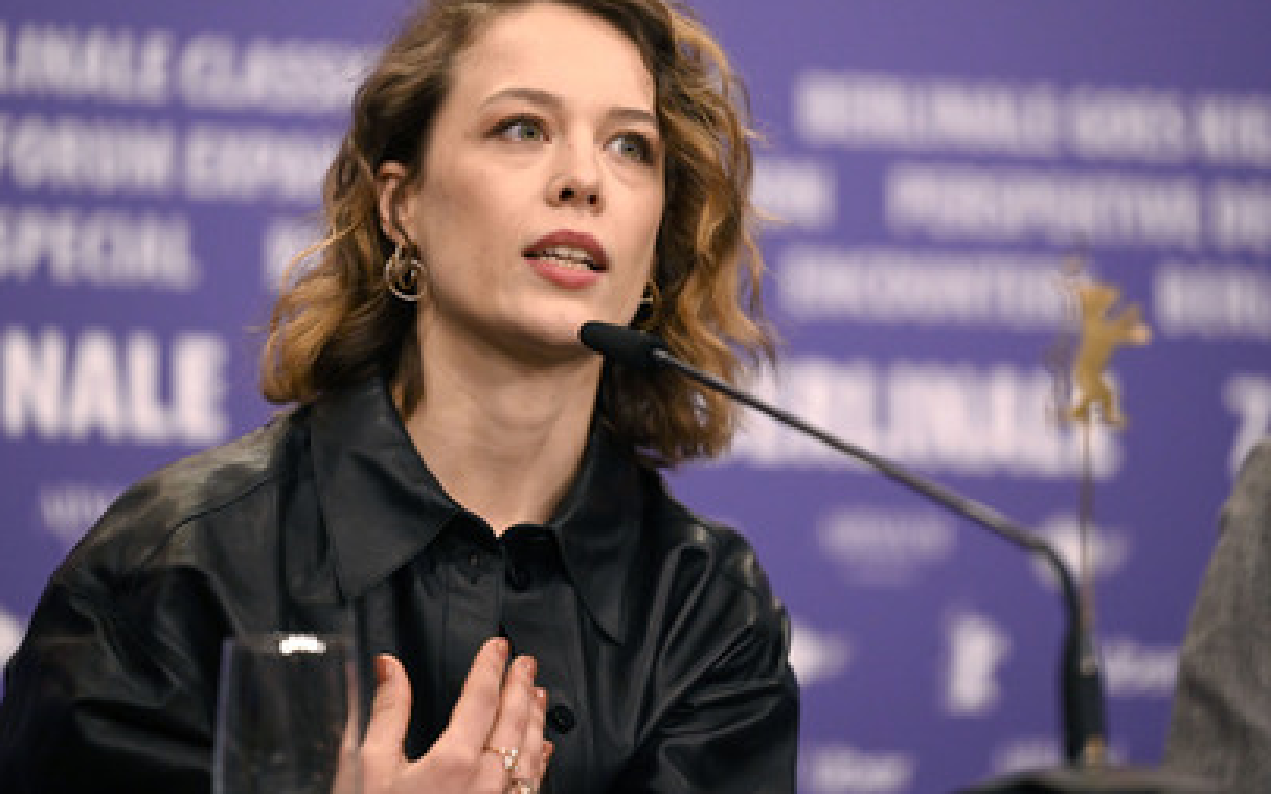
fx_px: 6477
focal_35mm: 187
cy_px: 364
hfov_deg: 11.2
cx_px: 598
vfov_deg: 7.0
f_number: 2.8
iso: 4000
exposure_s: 1/1250
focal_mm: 165
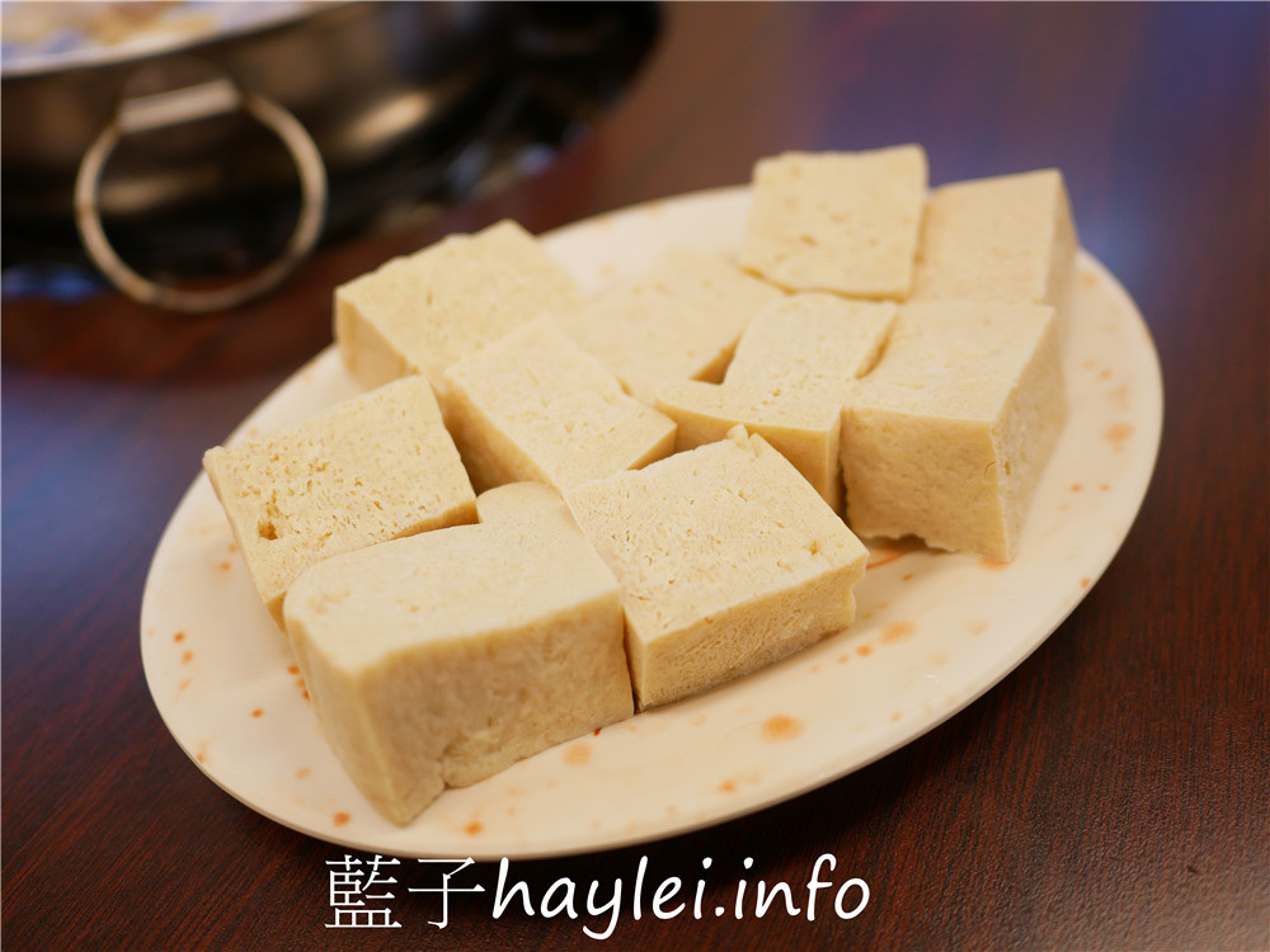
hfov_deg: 60.0
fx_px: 1101
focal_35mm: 30
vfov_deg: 46.8
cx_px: 635
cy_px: 476
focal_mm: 15
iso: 200
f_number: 1.7
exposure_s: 1/80
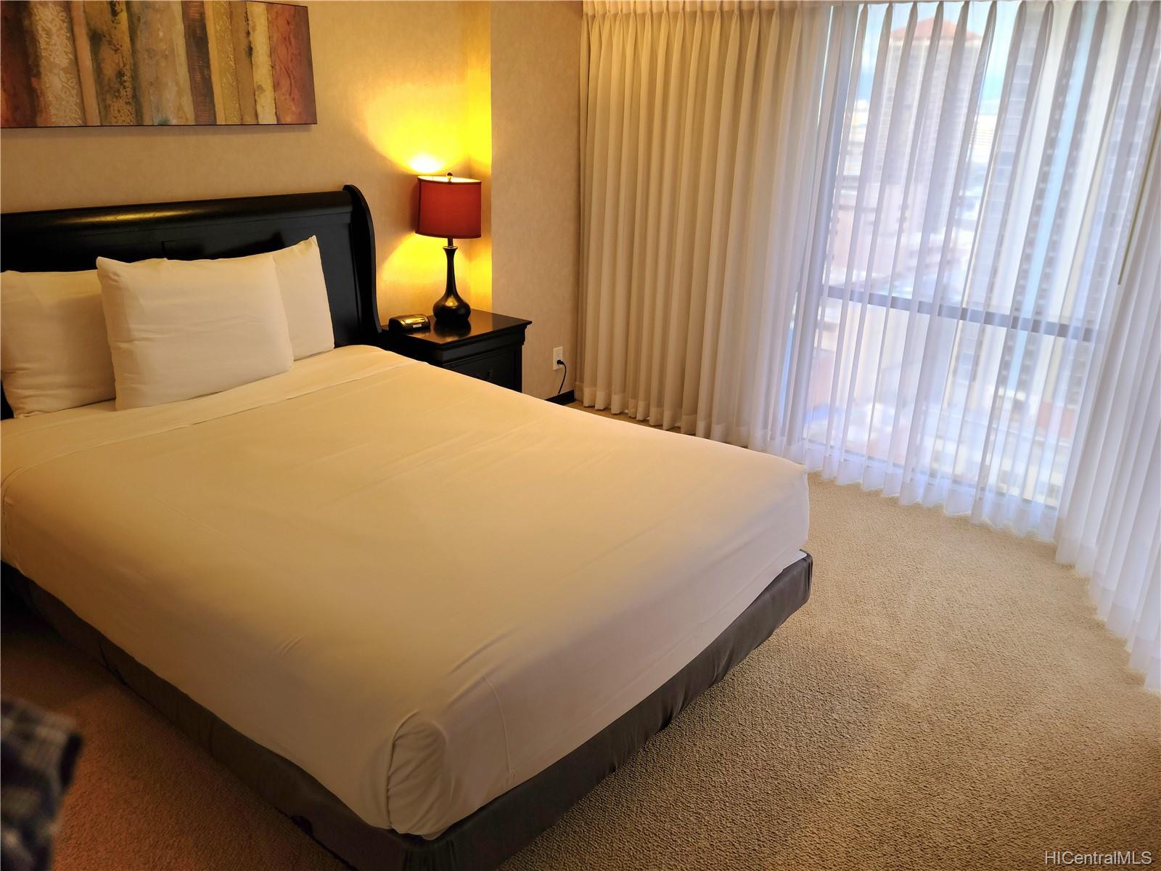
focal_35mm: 28
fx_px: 939
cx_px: 580
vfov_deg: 49.7
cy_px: 436
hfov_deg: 63.4
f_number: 2
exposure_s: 1/60.2
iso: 100
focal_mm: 5.9
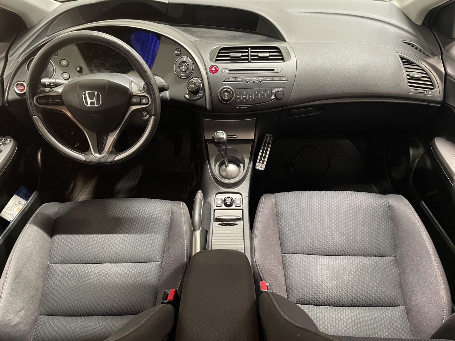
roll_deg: +0.7
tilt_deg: -39.9
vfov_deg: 53.1
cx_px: 228
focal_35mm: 26
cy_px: 170
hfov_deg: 67.3
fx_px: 342
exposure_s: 1/25
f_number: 1.6
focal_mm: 4.2
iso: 500
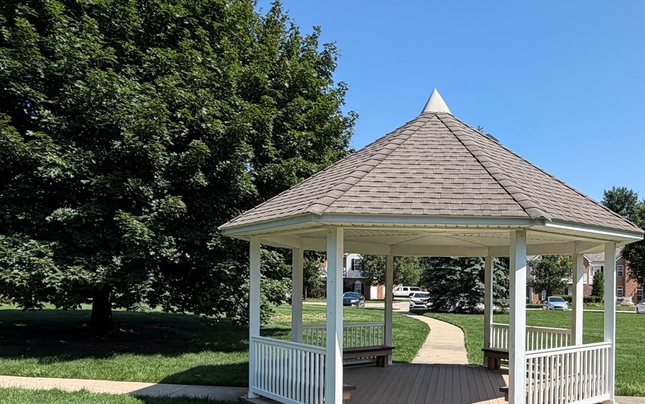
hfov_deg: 59.3
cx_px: 448
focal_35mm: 31
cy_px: 292
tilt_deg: -0.2
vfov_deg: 39.7
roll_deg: -0.5
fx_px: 545
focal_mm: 2.22
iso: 32
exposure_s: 1/770
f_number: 2.2
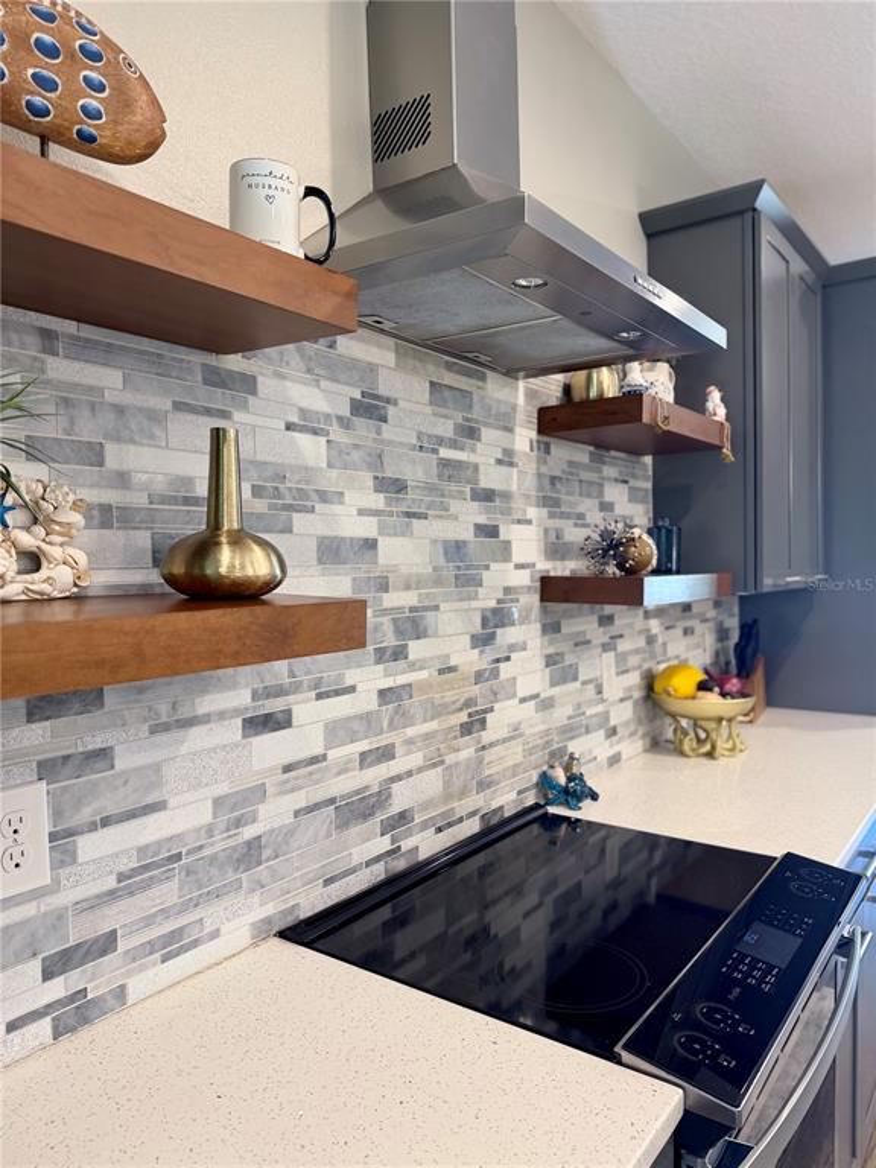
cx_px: 438
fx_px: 810
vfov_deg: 71.6
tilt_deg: -0.8
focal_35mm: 24
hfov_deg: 56.8
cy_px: 584
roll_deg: +0.3
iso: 200
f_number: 1.78
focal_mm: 6.76
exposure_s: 1/60
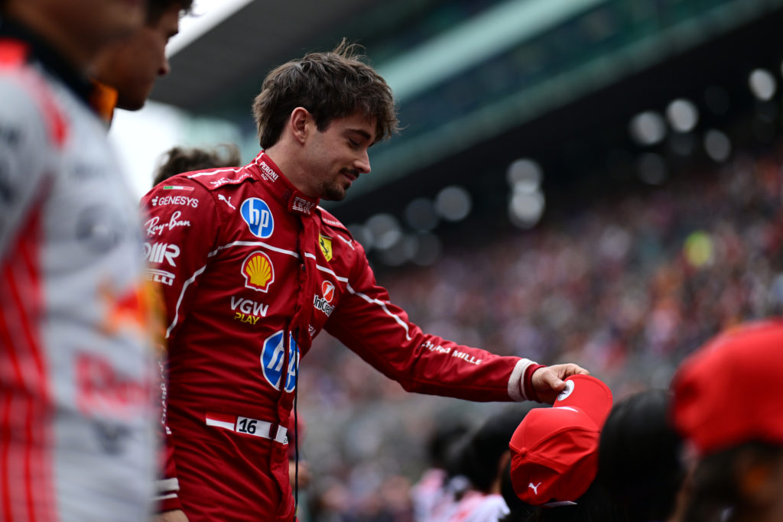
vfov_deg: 16.1
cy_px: 261
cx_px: 392
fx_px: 1849
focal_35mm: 85
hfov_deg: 23.9
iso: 400
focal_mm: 85
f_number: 1.2
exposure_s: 1/8000
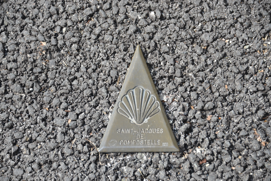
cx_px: 136
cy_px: 90
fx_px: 1205
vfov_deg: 8.6
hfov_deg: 12.8
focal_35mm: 160
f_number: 5.6
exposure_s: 1/500
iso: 400
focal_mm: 160
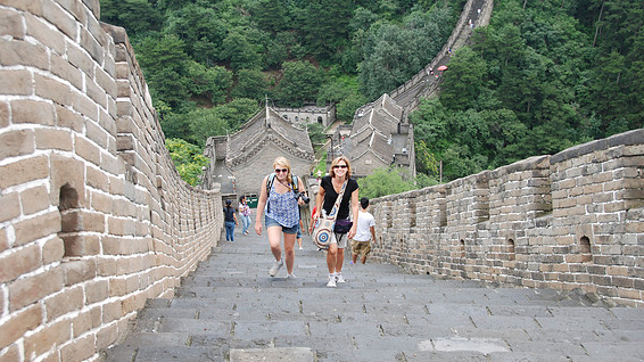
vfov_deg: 27.3
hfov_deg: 46.8
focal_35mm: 44
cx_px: 328
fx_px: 743
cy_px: 197
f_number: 5
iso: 125
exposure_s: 1/100
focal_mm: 27
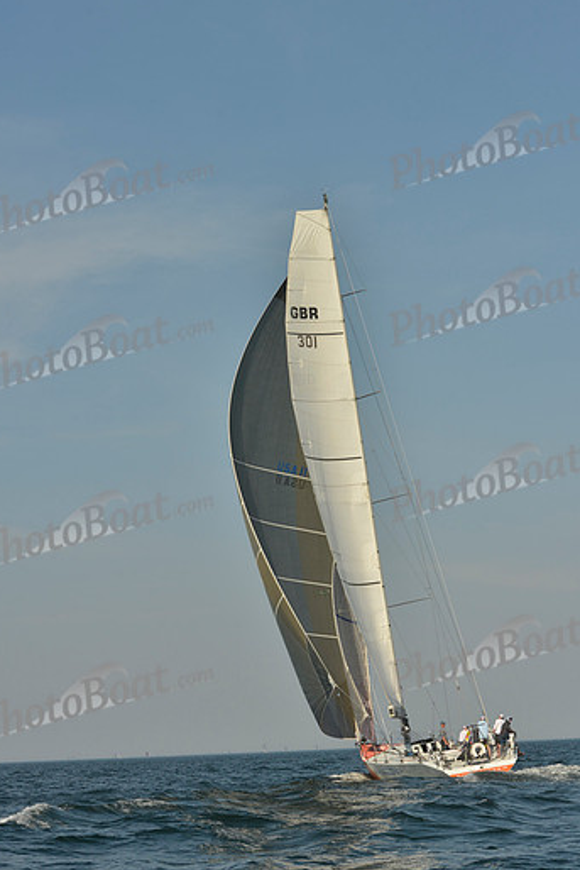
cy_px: 415
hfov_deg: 17.3
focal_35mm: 79
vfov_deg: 25.7
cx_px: 302
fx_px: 1908
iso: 200
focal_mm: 70
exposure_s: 1/1000
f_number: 9
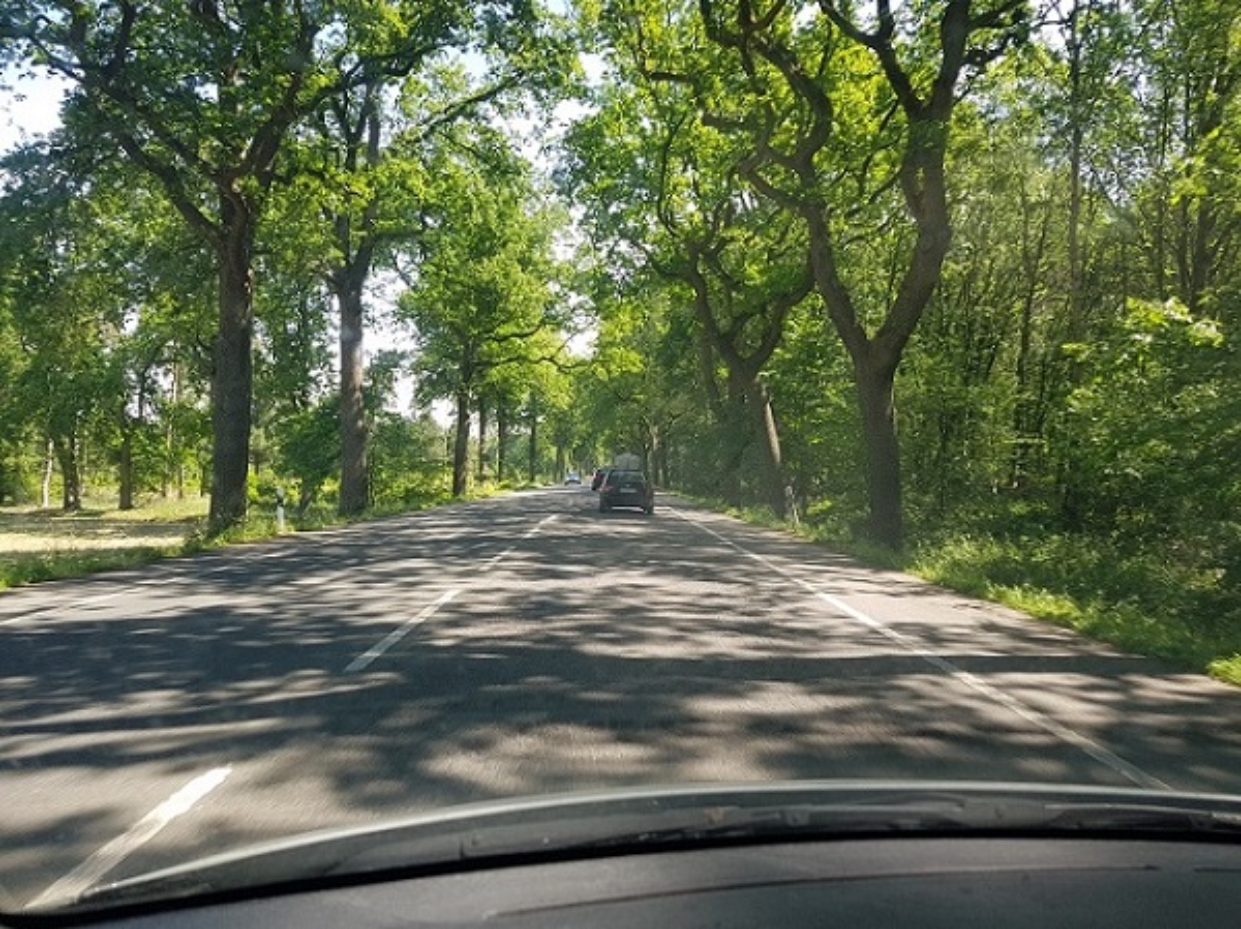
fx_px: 931
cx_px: 620
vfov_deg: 53.0
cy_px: 464
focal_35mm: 26
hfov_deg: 67.3
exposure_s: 1/359
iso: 40
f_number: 1.7
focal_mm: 4.2
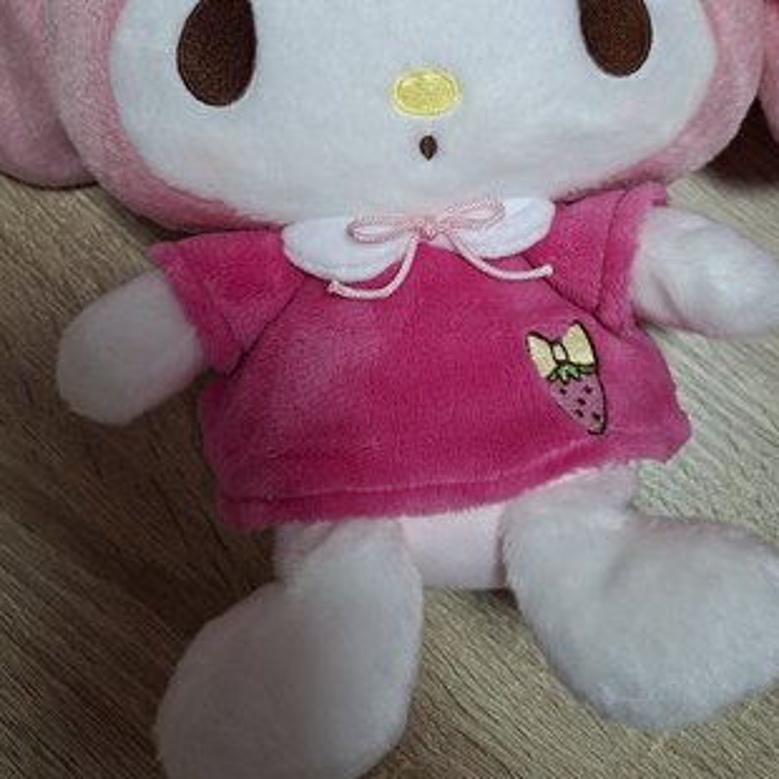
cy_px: 147
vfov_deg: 44.7
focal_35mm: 35
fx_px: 891
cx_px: 445
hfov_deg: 47.1
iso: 250
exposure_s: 1/60
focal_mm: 5.54
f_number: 1.8
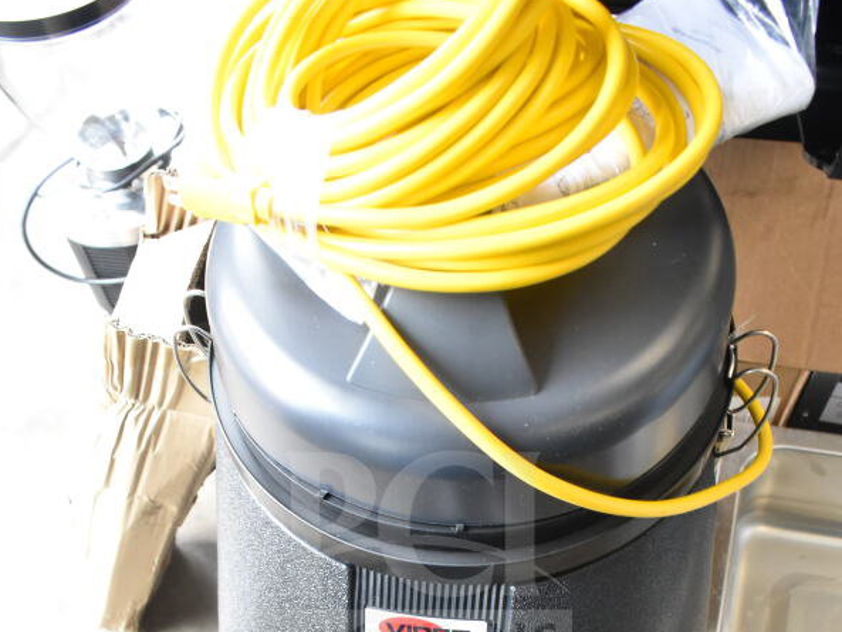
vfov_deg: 34.1
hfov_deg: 46.8
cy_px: 564
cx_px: 412
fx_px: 973
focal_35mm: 40
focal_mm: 18
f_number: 5
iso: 1600
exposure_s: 1/100
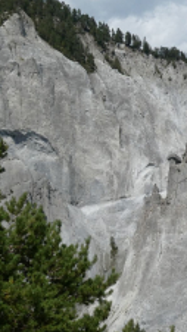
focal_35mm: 72
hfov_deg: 16.4
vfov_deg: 29.3
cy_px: 184
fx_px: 635
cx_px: 183
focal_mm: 6.3
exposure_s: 1/1000
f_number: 4.5
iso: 80
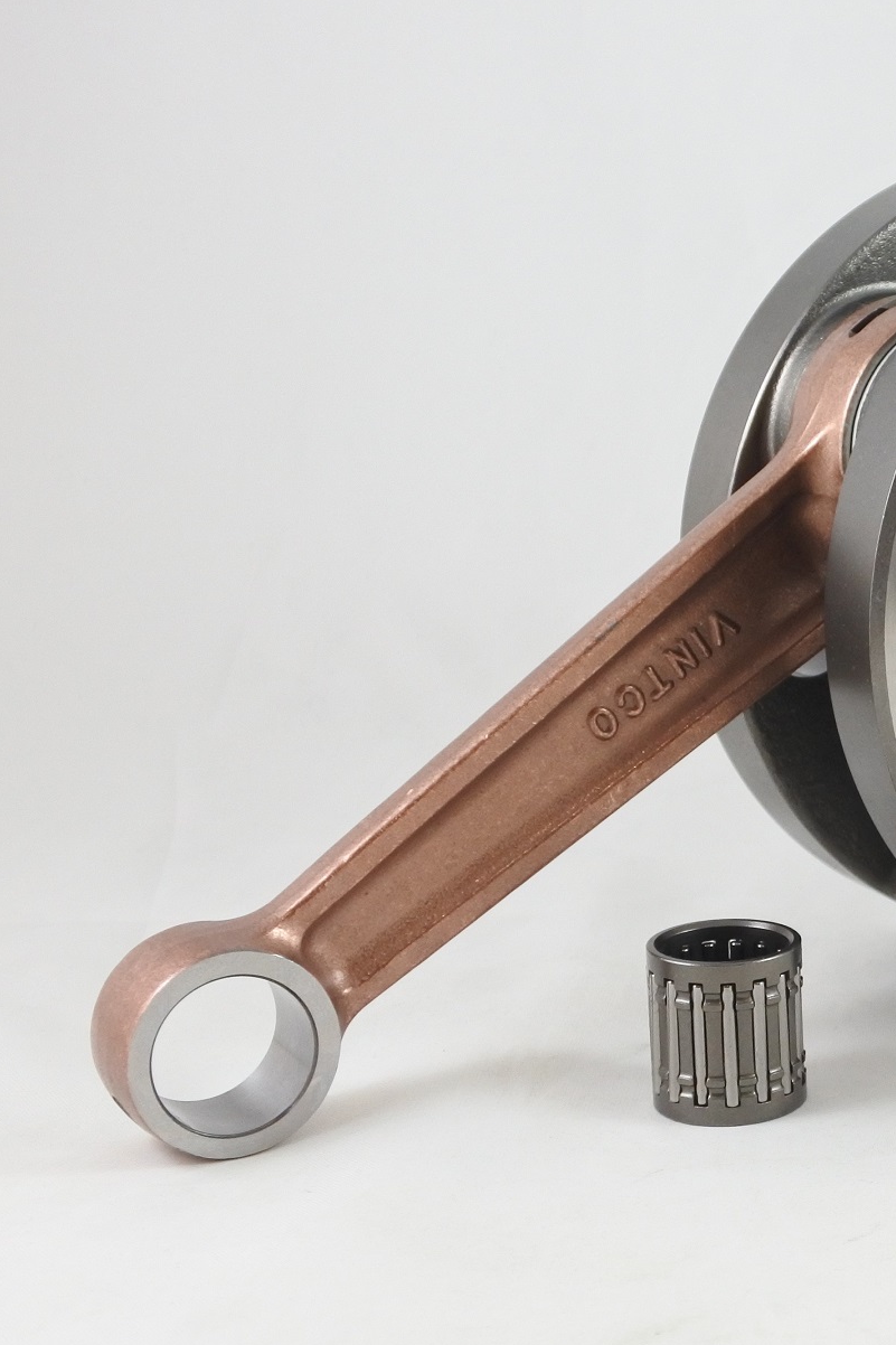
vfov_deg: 32.9
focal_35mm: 61
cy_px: 680
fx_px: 2278
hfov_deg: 21.4
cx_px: 912
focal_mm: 15
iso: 560
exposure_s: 1/125
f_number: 4.2
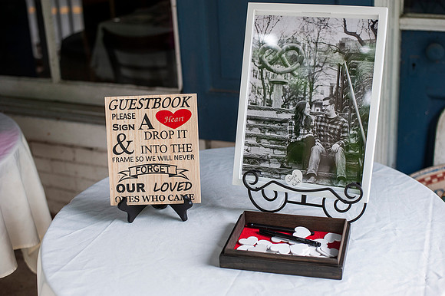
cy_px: 148
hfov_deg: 39.6
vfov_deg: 27.0
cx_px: 222
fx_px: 618
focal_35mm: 50
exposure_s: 1/800
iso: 640
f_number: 2.8
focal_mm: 50
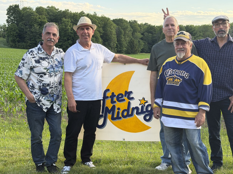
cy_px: 96
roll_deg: -0.7
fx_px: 370
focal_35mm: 55
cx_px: 126
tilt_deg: -7.1
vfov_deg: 26.5
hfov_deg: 34.9
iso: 100
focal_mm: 6.76
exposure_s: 1/631
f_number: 1.78
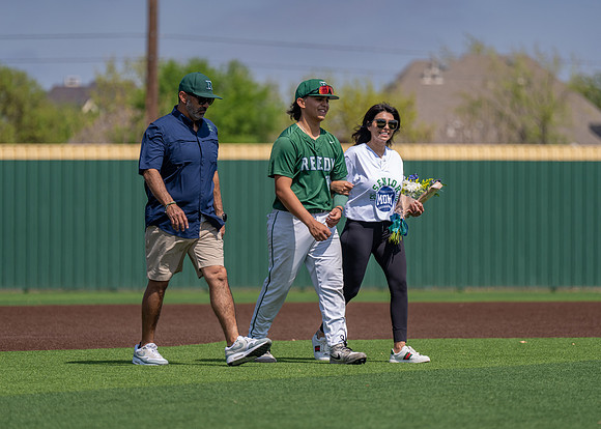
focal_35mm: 207
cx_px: 310
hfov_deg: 9.7
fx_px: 3529
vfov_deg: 7.0
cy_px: 226
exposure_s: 1/2500
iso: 100
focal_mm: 168
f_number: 2.8
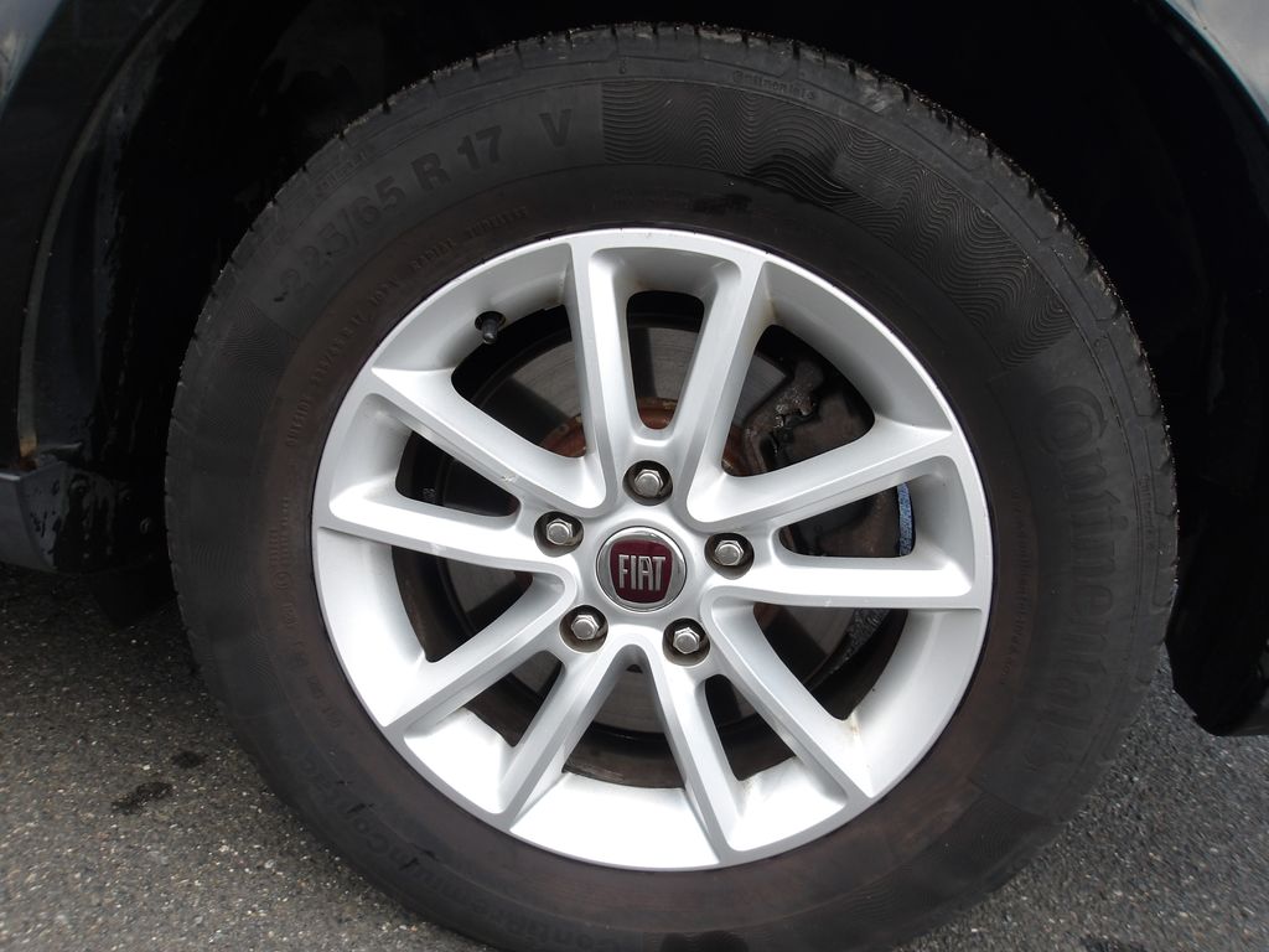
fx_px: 990
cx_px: 634
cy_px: 476
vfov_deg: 51.4
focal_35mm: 27
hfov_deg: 65.3
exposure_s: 1/145
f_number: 3
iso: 100
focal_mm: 4.9
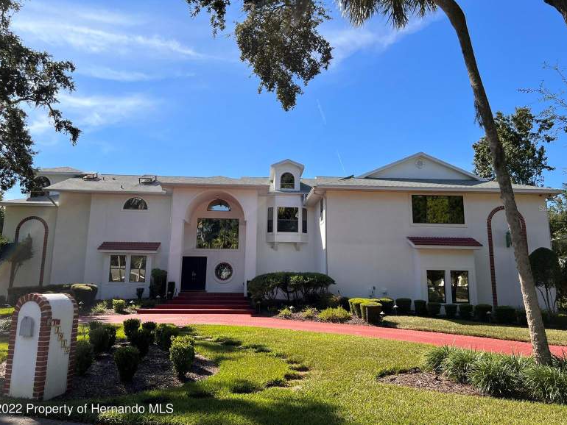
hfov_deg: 65.3
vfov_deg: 51.4
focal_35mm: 27
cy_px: 208
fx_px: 442
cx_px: 279
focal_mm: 5.7
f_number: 1.5
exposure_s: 1/4274
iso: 50
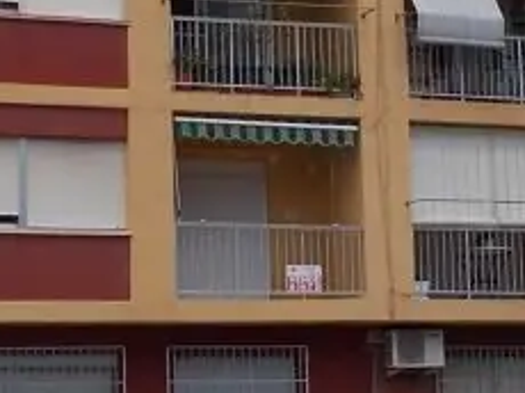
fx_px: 2197
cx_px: 365
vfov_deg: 10.2
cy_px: 110
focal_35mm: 145
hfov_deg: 13.6
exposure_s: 1/320
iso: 80
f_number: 8
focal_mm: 4.6
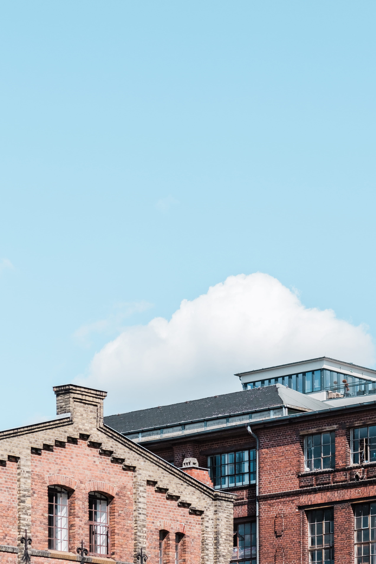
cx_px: 291
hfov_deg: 10.4
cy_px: 347
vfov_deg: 15.5
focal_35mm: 132
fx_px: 2068
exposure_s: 1/4000
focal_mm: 56
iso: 200
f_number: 3.6
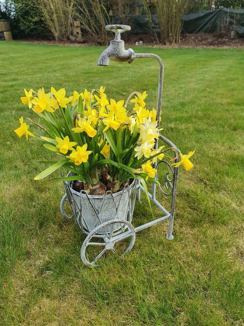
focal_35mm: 26
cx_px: 122
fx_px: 244
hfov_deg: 53.1
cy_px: 163
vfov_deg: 67.3
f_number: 2.4
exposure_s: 1/622
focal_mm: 4.32
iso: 50
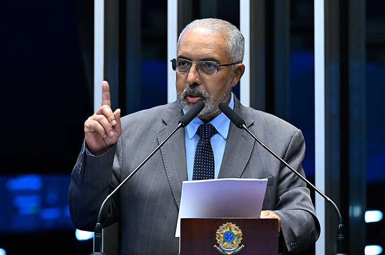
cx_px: 192
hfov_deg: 9.2
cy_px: 128
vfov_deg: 6.1
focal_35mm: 225
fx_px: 2402
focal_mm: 150
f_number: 4.5
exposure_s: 1/125
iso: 6400
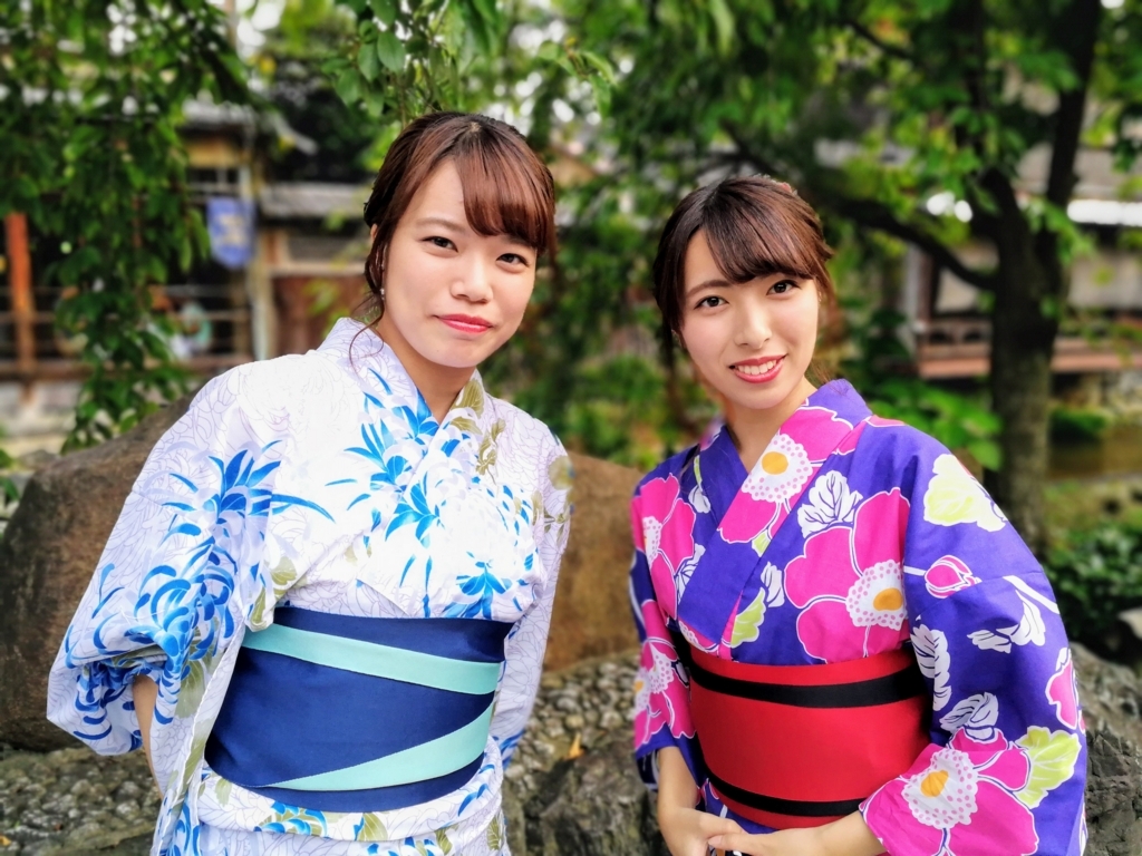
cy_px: 428
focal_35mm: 27
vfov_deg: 51.4
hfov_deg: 65.3
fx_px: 891
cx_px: 571
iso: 160
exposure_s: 1/40
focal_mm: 3.95
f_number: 2.2
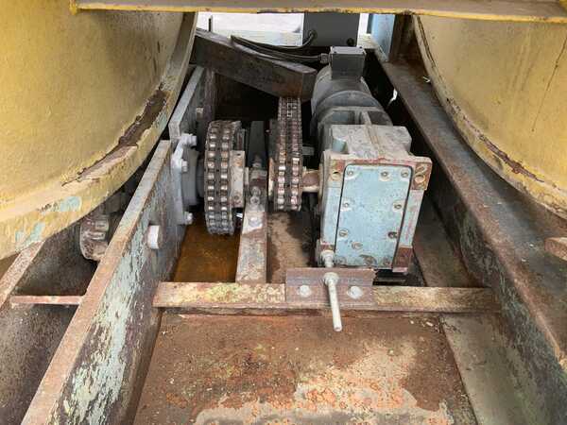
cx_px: 284
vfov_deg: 48.2
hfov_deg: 61.7
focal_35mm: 29
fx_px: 475
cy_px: 212
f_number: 1.8
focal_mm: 3
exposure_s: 1/122
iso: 40
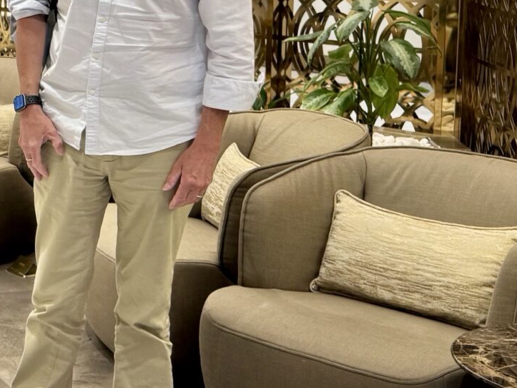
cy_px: 33
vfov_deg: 17.1
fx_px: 1269
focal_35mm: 85
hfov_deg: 20.5
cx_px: -202
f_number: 1.78
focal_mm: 6.76
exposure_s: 1/50
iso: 125
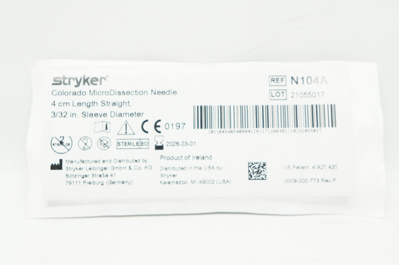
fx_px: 714
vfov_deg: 21.0
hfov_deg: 31.2
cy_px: 132
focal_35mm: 64
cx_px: 200
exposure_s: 1/50
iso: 400
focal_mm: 43
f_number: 5.6
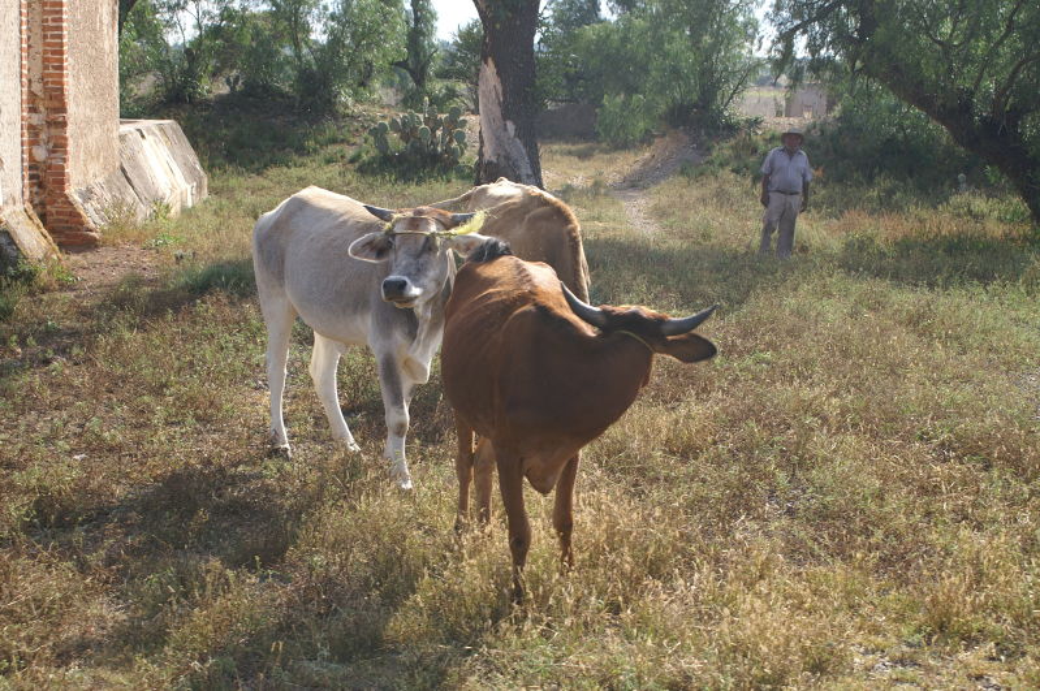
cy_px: 346
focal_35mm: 60
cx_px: 520
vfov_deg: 22.6
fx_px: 1732
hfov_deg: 33.4
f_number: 7.1
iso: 100
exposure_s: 1/200
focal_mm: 40
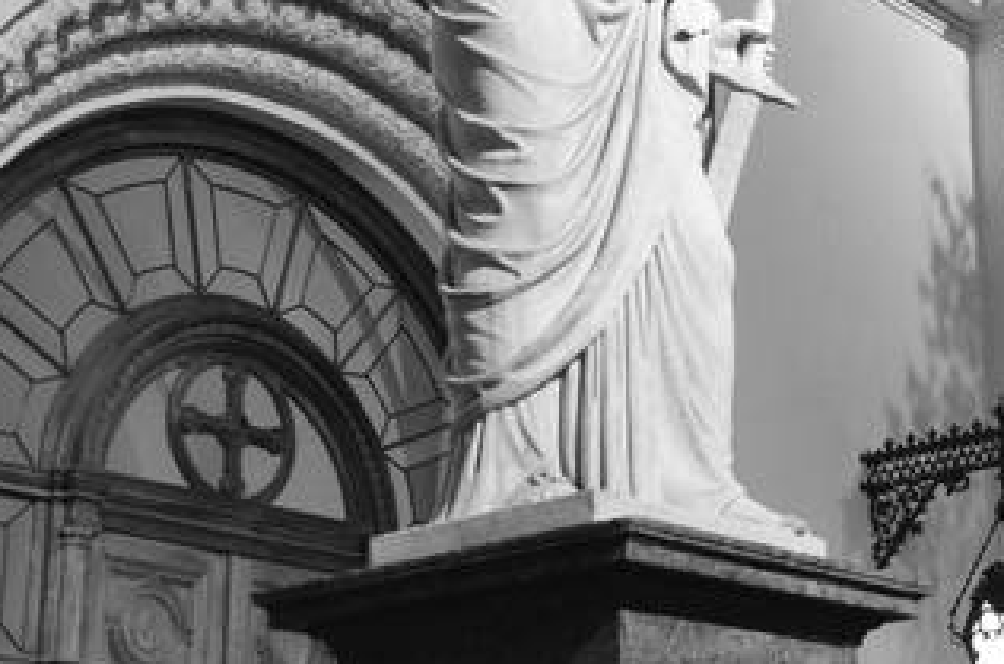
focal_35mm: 89
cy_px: 137
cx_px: 969
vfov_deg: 15.2
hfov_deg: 22.2
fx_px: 2476
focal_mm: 26
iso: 2800
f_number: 4.2
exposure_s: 1/30
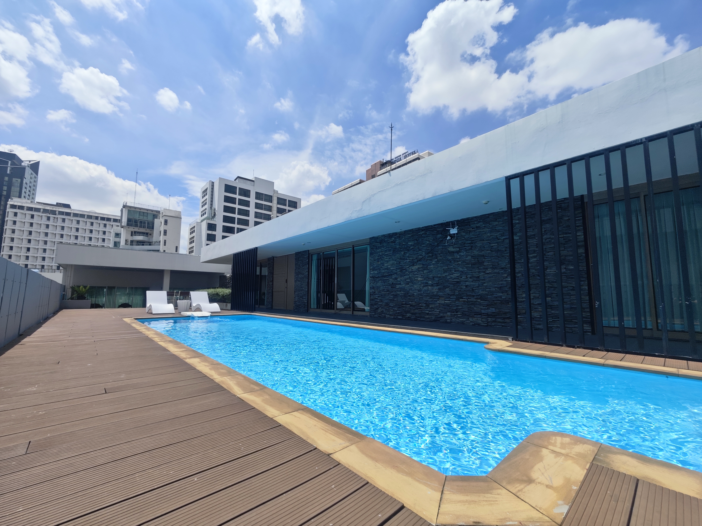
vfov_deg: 85.7
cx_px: 351
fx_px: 284
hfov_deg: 102.1
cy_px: 263
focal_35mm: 14
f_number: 2.2
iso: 50
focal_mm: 2.16
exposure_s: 1/1263
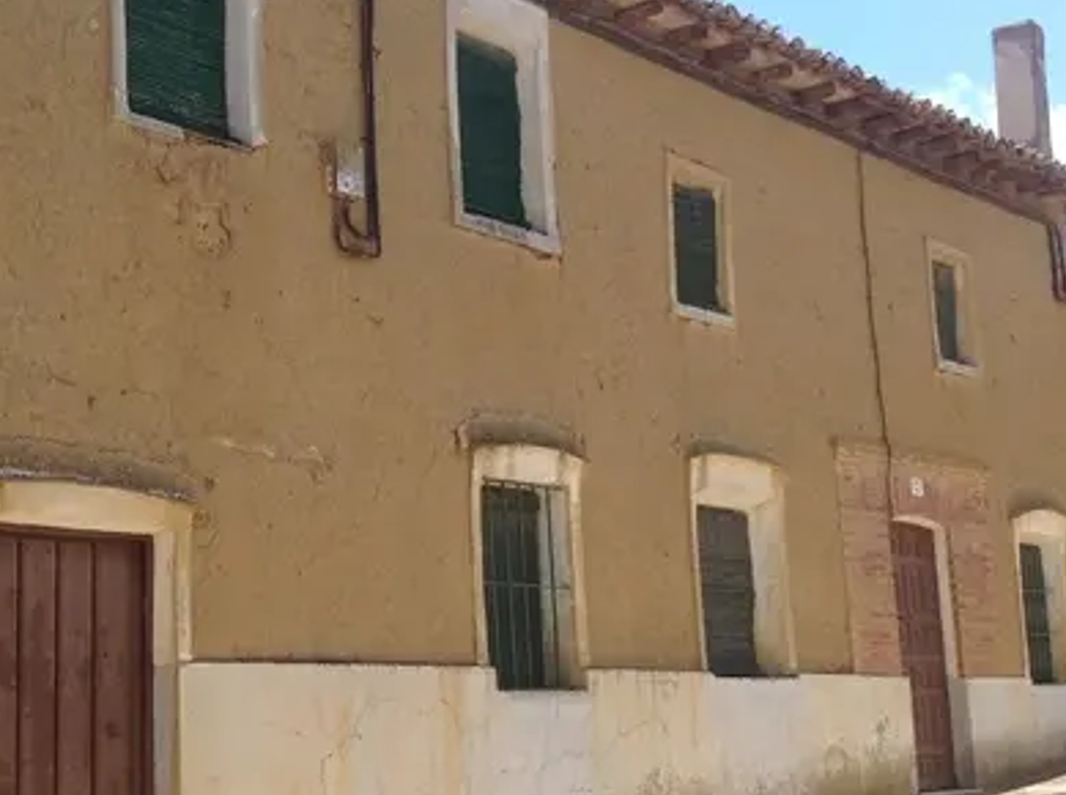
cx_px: 362
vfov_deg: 20.4
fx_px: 2212
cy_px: 363
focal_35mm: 72
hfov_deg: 26.9
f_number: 2.4
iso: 50
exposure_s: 1/1681
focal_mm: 4.28
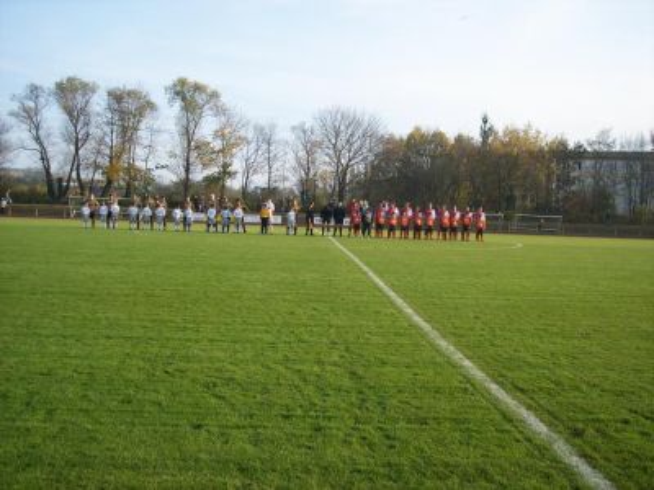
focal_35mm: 39
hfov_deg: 47.9
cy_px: 245
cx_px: 327
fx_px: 737
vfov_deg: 36.8
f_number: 3.4
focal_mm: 8
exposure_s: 1/350
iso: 100
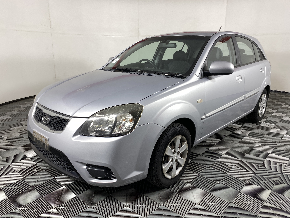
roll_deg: +0.9
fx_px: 218
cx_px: 145
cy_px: 109
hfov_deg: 67.3
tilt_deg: -14.9
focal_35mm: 26
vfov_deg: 53.1
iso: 40
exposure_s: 1/100
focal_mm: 4.25
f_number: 1.8
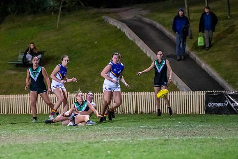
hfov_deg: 6.7
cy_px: 94
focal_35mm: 306
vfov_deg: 4.5
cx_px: 73
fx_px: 2022
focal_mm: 210
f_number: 2.8
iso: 10000
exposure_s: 1/1000
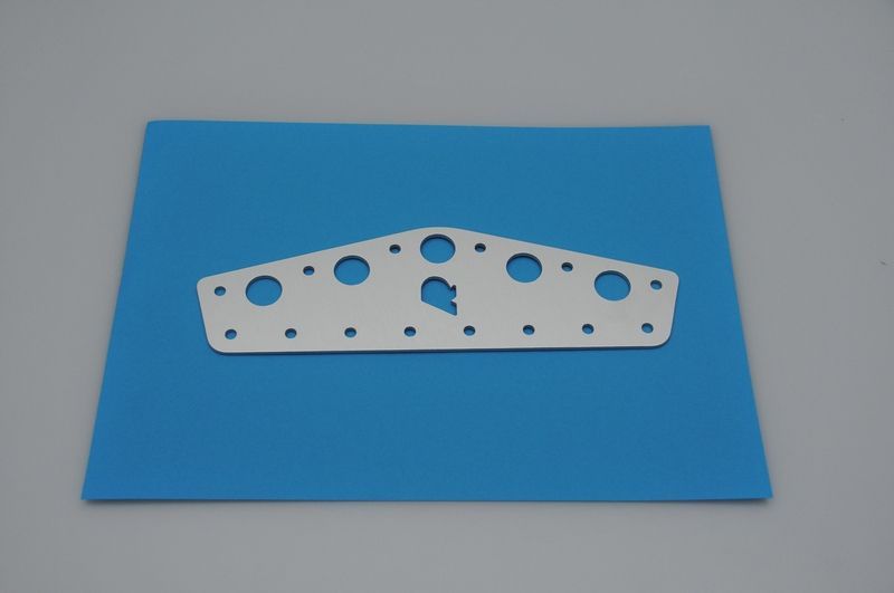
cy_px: 296
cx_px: 447
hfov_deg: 42.4
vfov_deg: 28.9
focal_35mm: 46
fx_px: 1153
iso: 400
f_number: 5.6
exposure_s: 1/60
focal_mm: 31
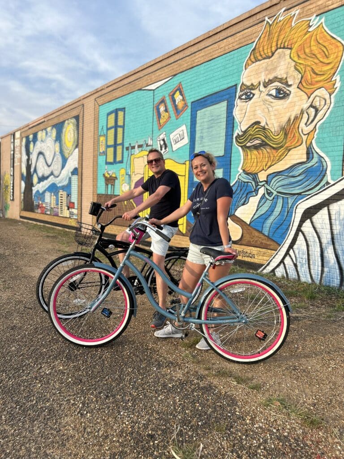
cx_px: 172
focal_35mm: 26
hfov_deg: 53.1
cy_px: 230
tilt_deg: -4.0
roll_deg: -2.5
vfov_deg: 67.3
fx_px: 345
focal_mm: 5.7
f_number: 1.5
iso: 50
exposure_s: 1/1597
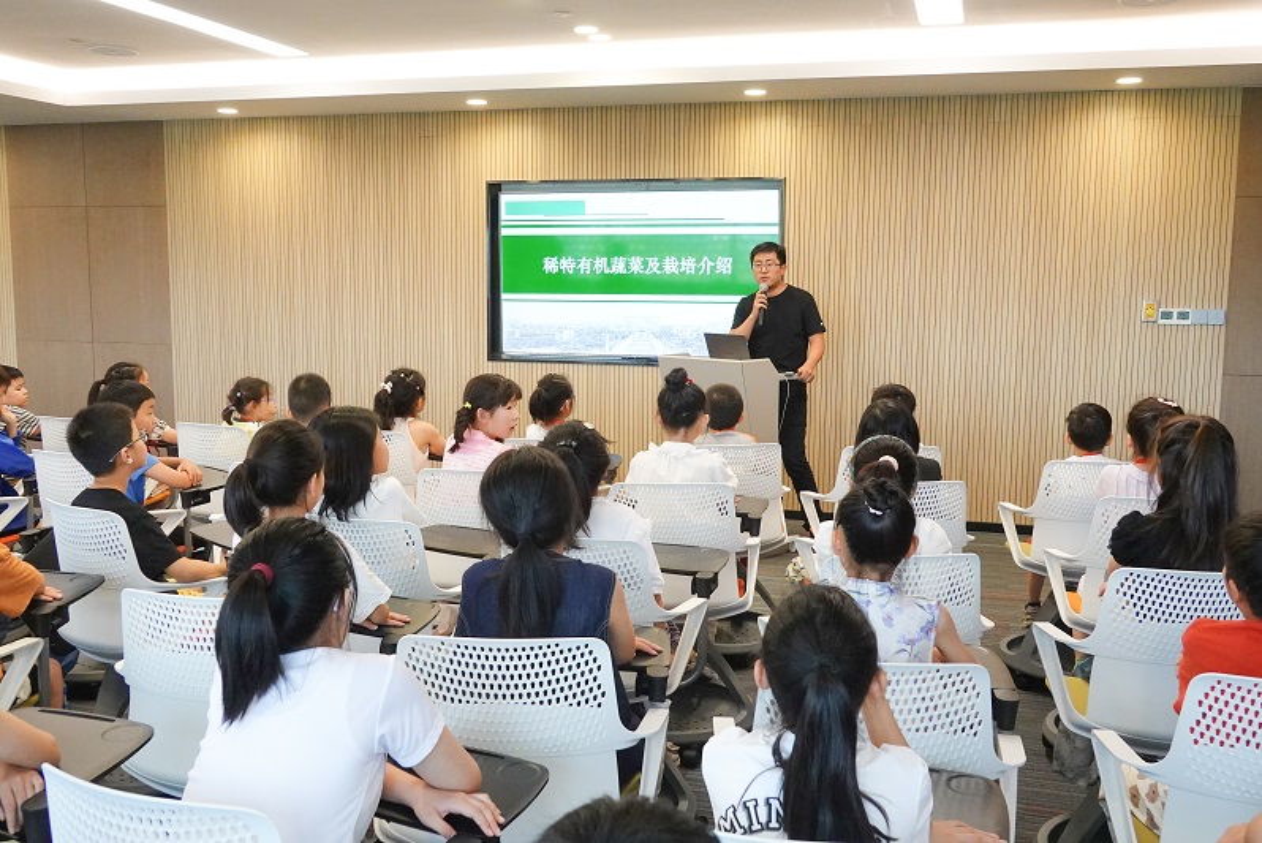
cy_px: 422
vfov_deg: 40.0
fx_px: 1157
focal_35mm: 33
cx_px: 631
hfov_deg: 57.2
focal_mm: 12.25
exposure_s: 1/160
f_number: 4
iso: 1250
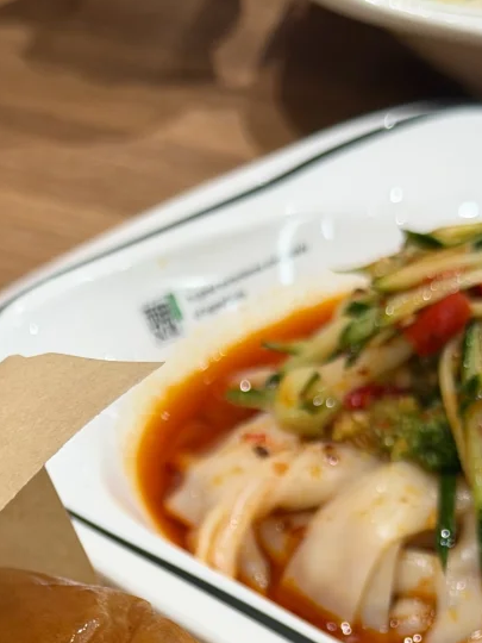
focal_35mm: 128
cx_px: 146
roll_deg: -4.5
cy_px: 786
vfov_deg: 14.9
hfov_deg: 11.6
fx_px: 2376
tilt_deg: -43.0
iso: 50
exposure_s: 1/50
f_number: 1.78
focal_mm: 6.76
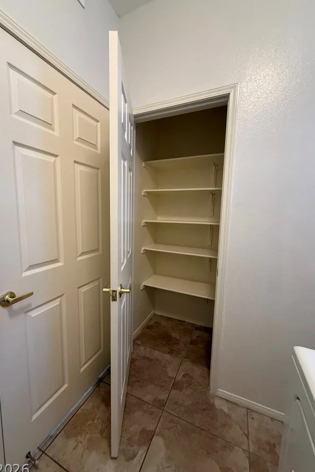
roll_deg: -1.4
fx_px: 197
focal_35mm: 15
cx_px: 143
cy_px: 237
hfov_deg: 77.2
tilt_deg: -6.3
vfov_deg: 100.4
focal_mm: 2.22
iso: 640
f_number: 2.2
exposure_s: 1/60
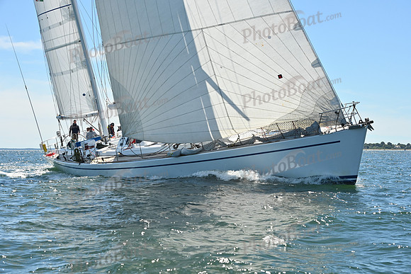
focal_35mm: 70
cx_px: 206
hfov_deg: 28.8
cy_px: 137
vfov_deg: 19.5
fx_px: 799
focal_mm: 70
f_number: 10
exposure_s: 1/800
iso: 320
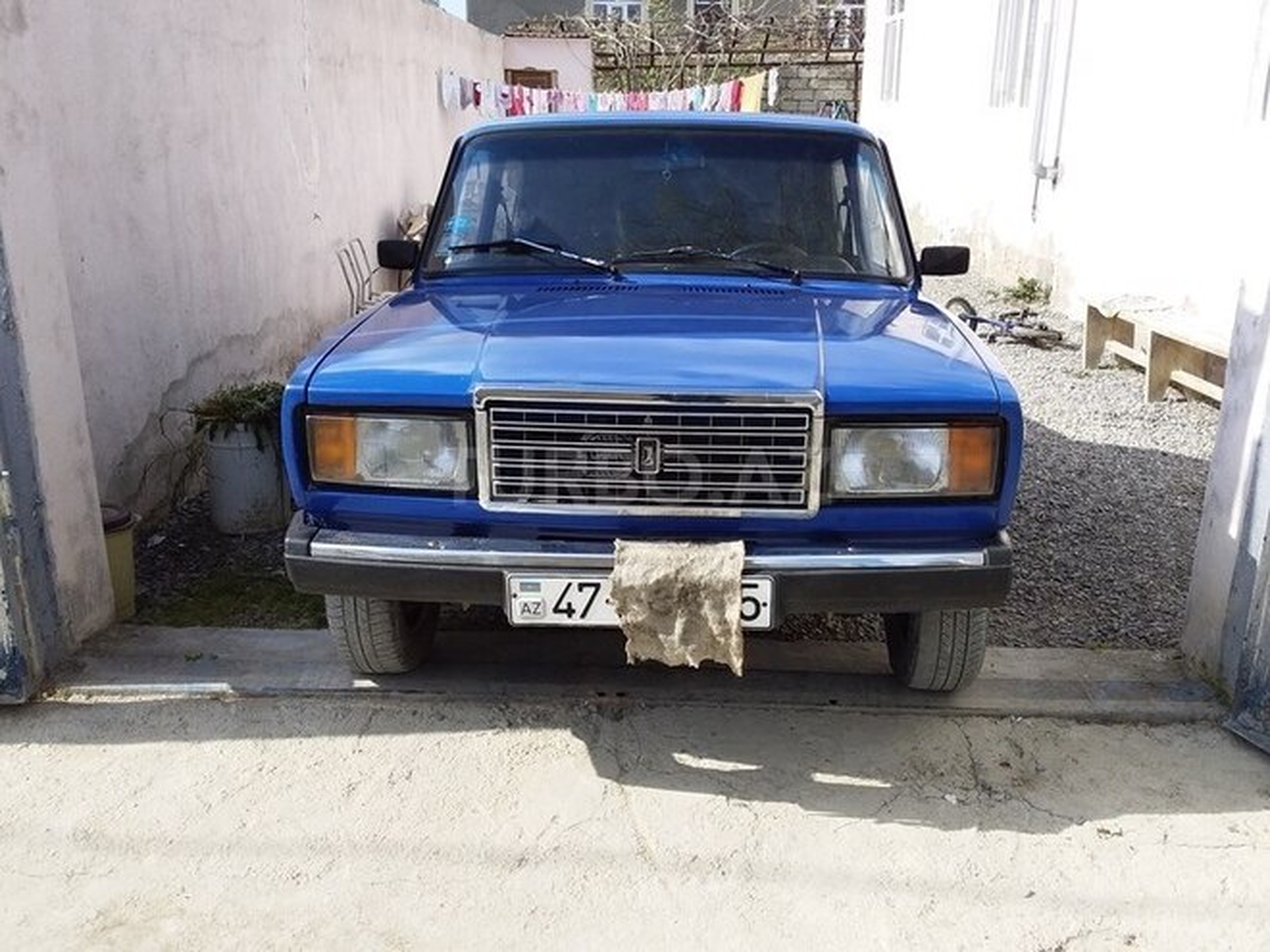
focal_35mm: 31
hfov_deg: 58.4
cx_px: 635
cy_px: 476
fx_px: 1137
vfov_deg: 45.4
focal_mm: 3.3
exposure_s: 1/936
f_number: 2.2
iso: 40
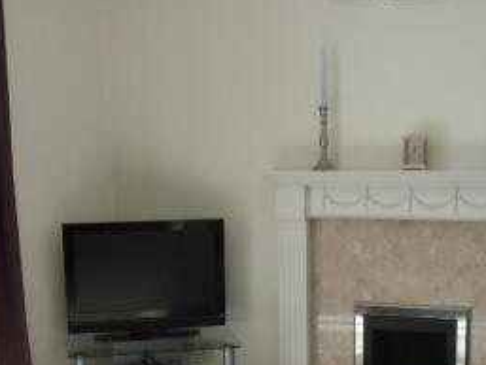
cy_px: 347
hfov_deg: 28.5
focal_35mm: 68
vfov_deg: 21.0
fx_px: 955
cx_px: 254
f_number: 3.5
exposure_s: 1/60
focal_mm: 5.4
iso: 160
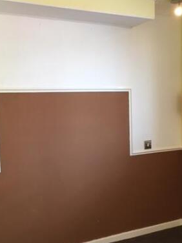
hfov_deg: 32.2
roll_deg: +1.6
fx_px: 315
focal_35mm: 45
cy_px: 136
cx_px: 102
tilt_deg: -6.4
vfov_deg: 42.0
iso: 100
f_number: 2.2
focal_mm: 4.15
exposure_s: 1/33
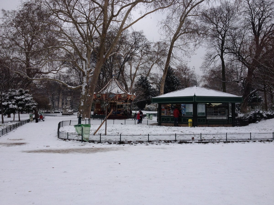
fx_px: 277
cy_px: 102
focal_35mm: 35
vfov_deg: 40.7
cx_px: 137
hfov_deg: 52.6
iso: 64
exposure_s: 1/863
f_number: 2.4
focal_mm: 4.28
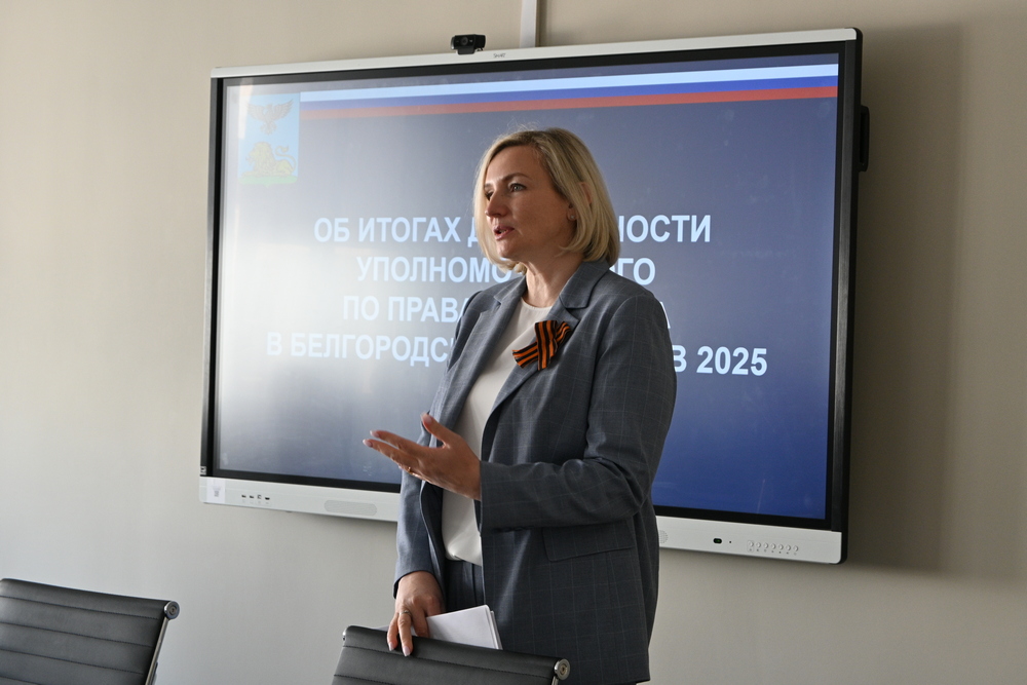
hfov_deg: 27.0
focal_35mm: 75
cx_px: 514
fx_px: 2140
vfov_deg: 18.2
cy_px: 342
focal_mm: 50
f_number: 6.3
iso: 500
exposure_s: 1/40
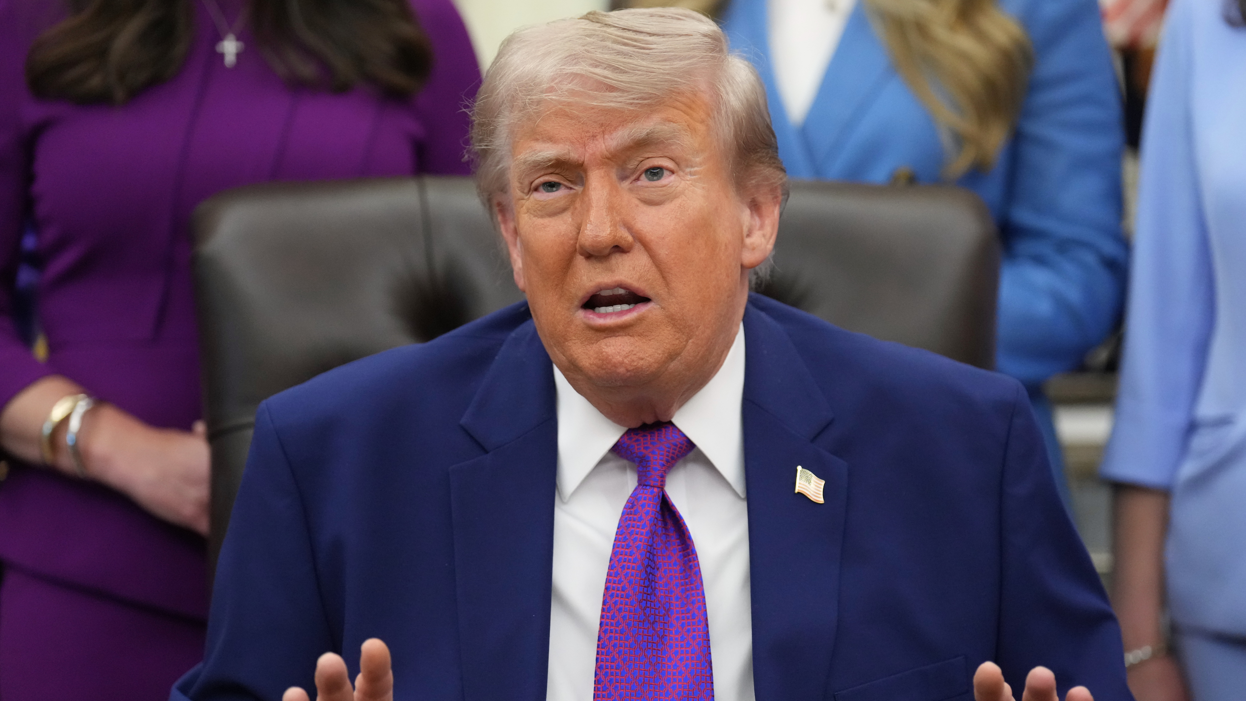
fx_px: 4592
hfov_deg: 15.5
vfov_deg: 8.7
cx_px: 640
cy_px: 405
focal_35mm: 139
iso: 5000
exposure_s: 1/320
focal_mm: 129
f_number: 2.8
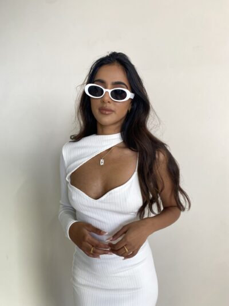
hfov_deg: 53.1
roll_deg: +1.5
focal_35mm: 26
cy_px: 153
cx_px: 114
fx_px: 229
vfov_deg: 67.3
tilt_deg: -6.2
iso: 40
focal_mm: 4.25
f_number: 1.8
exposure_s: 1/100
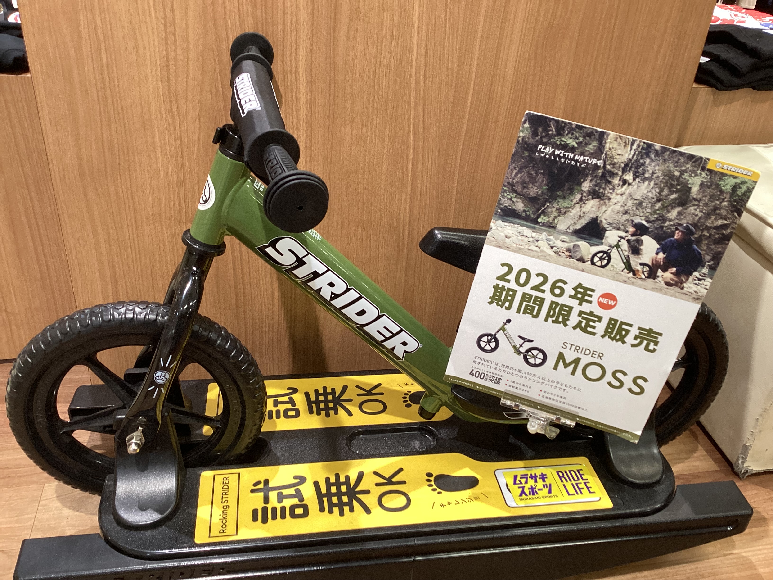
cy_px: 290
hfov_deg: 58.4
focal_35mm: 31
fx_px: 692
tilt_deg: -31.8
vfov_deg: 45.4
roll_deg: -6.0
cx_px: 386
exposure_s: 1/60
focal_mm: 3.3
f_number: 2.4
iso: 125
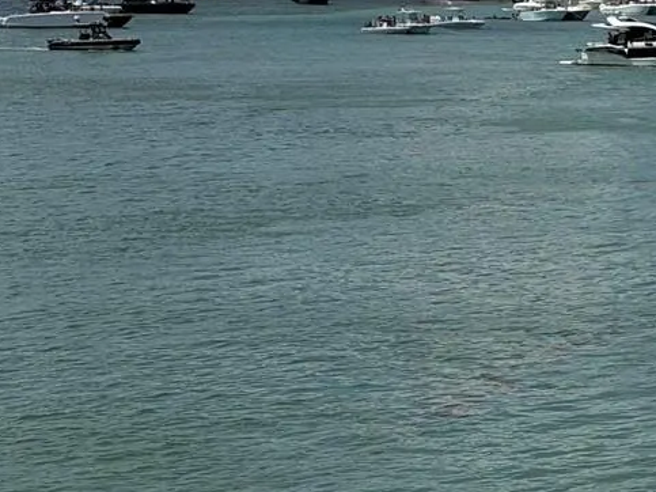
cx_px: 903
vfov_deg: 9.3
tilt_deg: -1.5
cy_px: -11
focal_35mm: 159
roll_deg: +0.4
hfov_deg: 12.0
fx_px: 3012
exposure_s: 1/11364
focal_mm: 6.76
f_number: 1.78
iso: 80
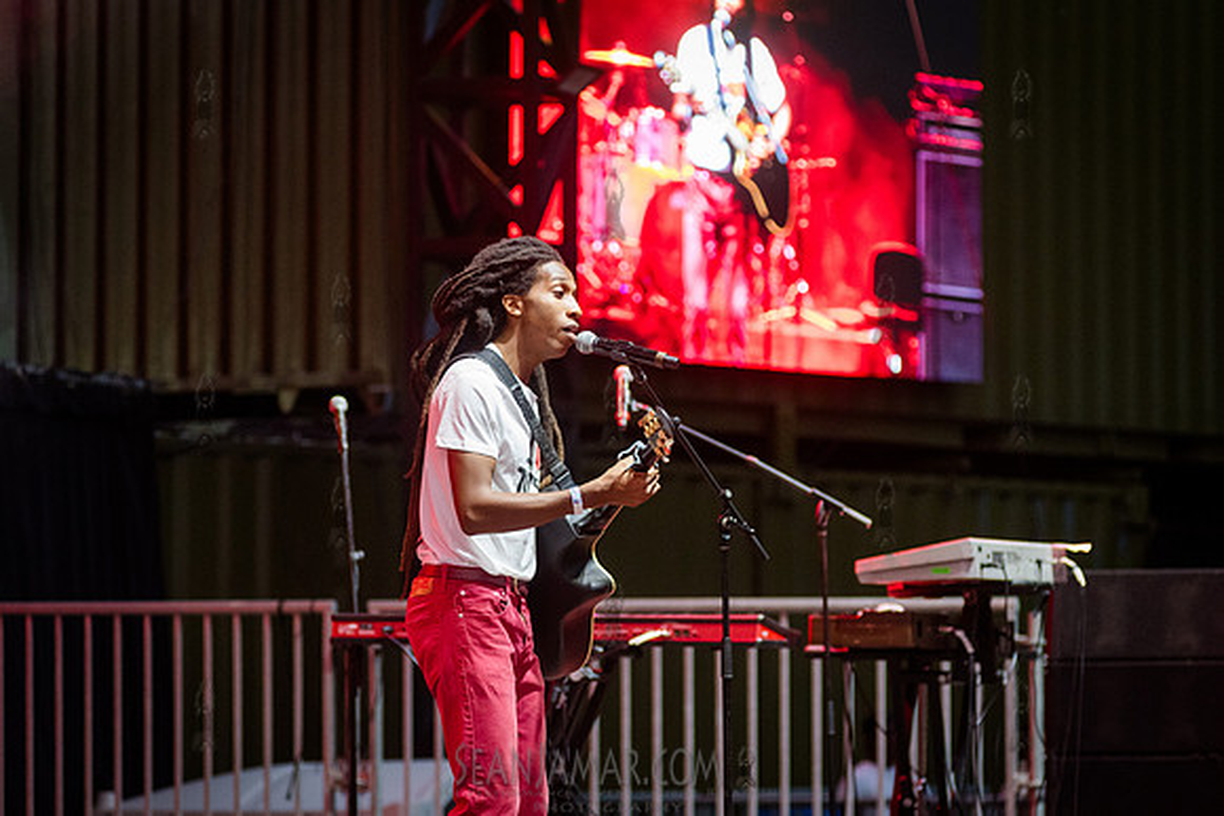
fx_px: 6223
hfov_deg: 11.2
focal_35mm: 183
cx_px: 585
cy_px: 400
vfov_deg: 7.5
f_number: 3.5
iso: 3200
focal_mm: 155
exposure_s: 1/200
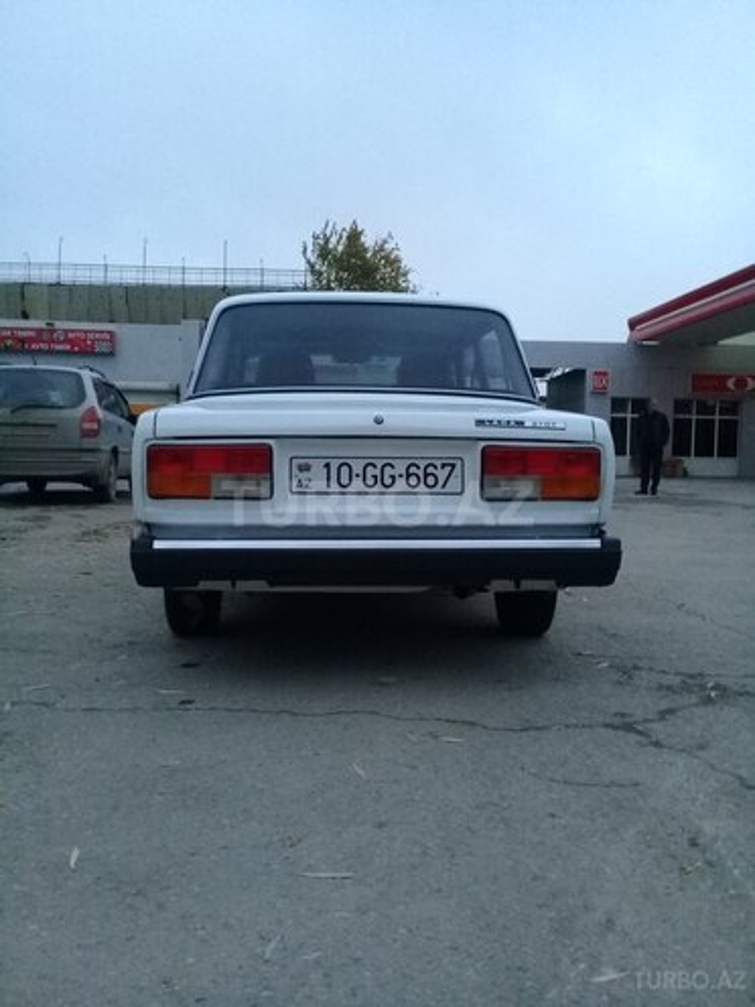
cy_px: 504
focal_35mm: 31
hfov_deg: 45.4
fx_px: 902
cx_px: 378
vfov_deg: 58.4
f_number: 2.2
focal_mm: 3.3
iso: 200
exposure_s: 1/40
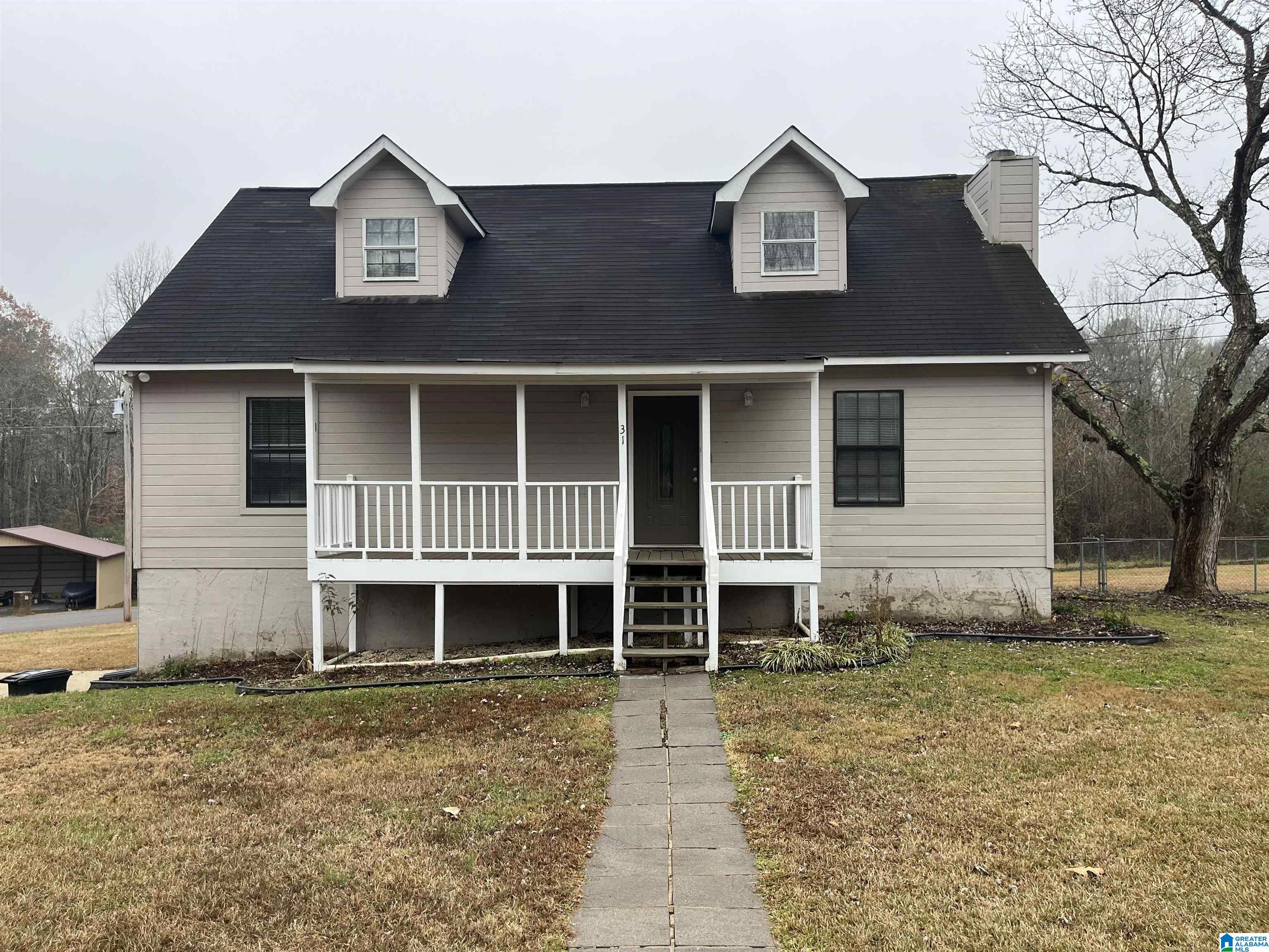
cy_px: 476
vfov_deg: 53.1
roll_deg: -0.2
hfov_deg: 67.3
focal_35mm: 26
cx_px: 634
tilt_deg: +0.1
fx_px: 953
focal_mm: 5.1
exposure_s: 1/483
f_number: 1.6
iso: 50
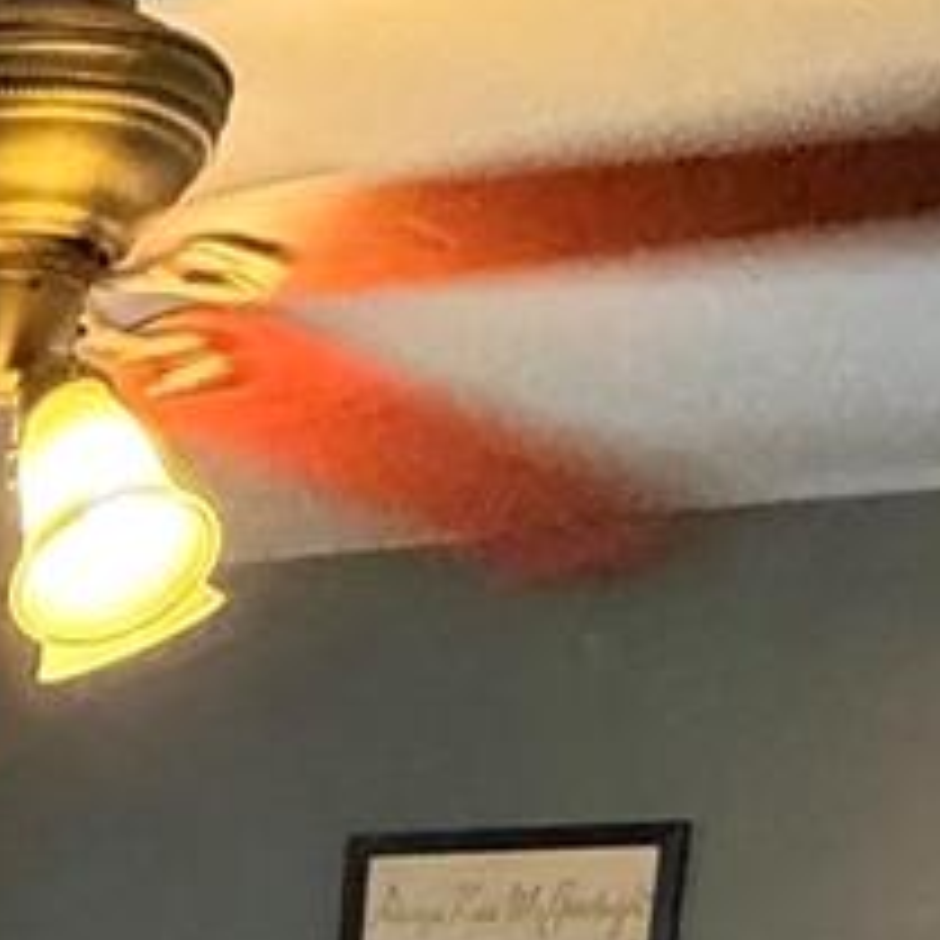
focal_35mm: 91
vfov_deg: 15.9
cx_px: -774
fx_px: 2796
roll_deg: -1.6
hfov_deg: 16.0
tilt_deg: -13.6
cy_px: 1750
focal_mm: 2.22
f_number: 2.2
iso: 800
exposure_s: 1/60
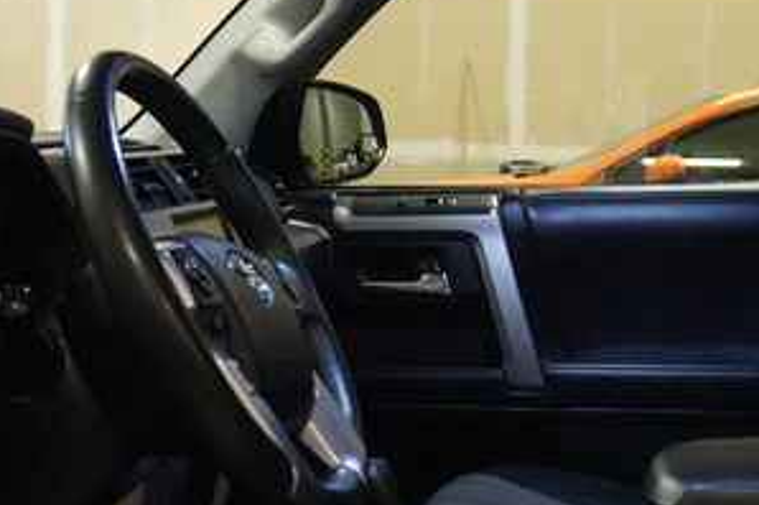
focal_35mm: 74
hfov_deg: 27.0
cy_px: 179
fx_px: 1560
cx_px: 560
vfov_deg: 18.3
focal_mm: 23
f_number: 4.5
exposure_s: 1/125
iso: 6400
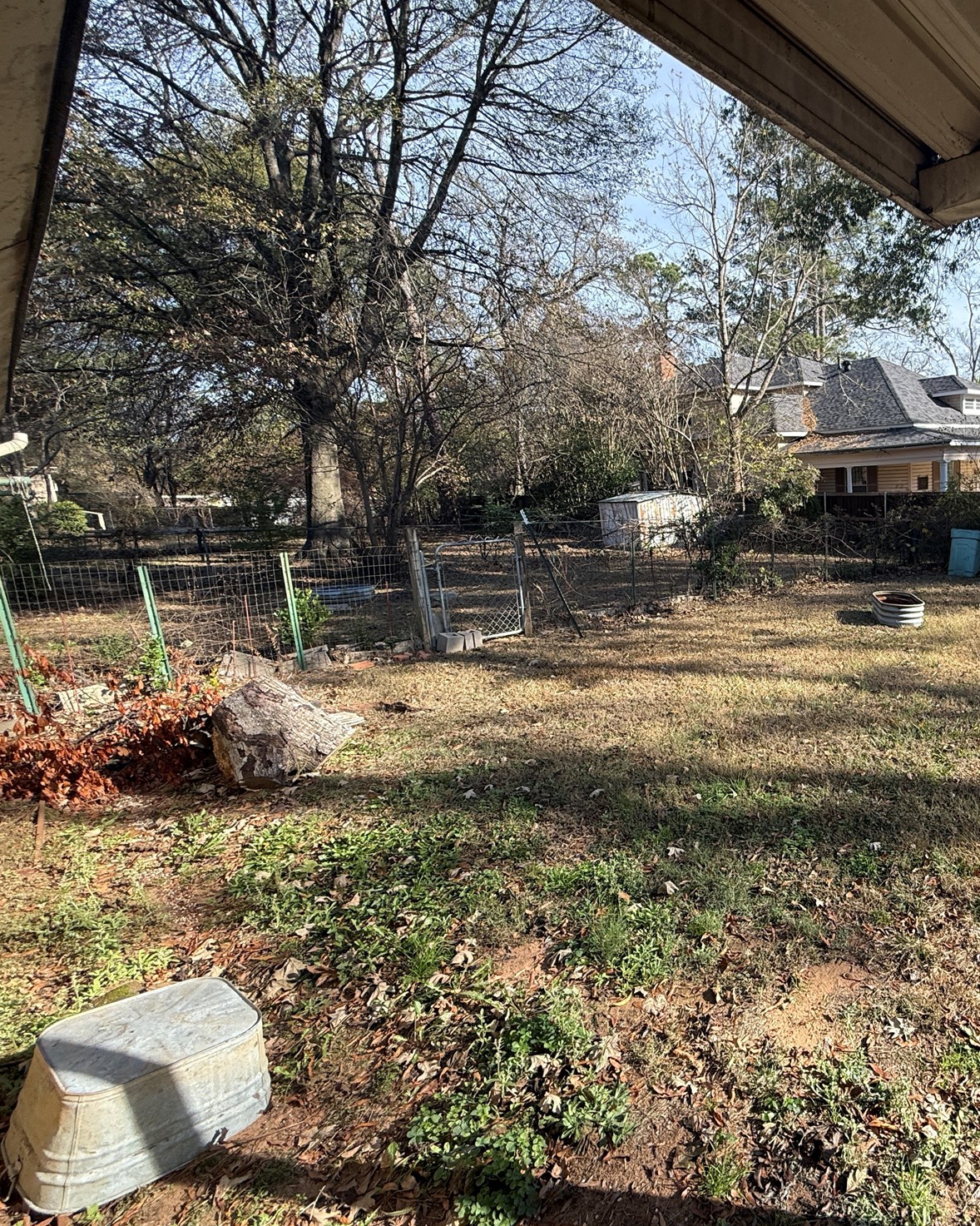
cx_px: 810
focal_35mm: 19
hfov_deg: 63.5
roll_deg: +2.8
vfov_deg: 83.3
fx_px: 689
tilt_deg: -11.6
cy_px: 621
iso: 50
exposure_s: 1/472
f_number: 2.2
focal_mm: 2.22
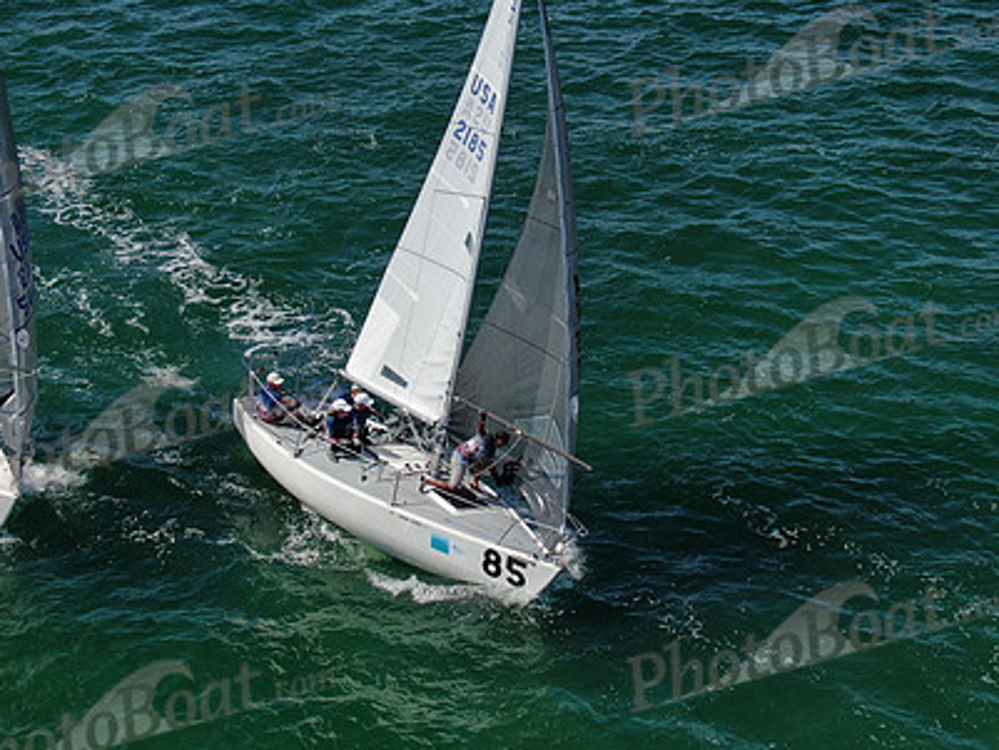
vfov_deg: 21.5
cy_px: 248
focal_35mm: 68
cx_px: 483
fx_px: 1963
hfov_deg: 28.6
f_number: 3.8
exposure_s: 1/1250
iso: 100
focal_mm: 8.42
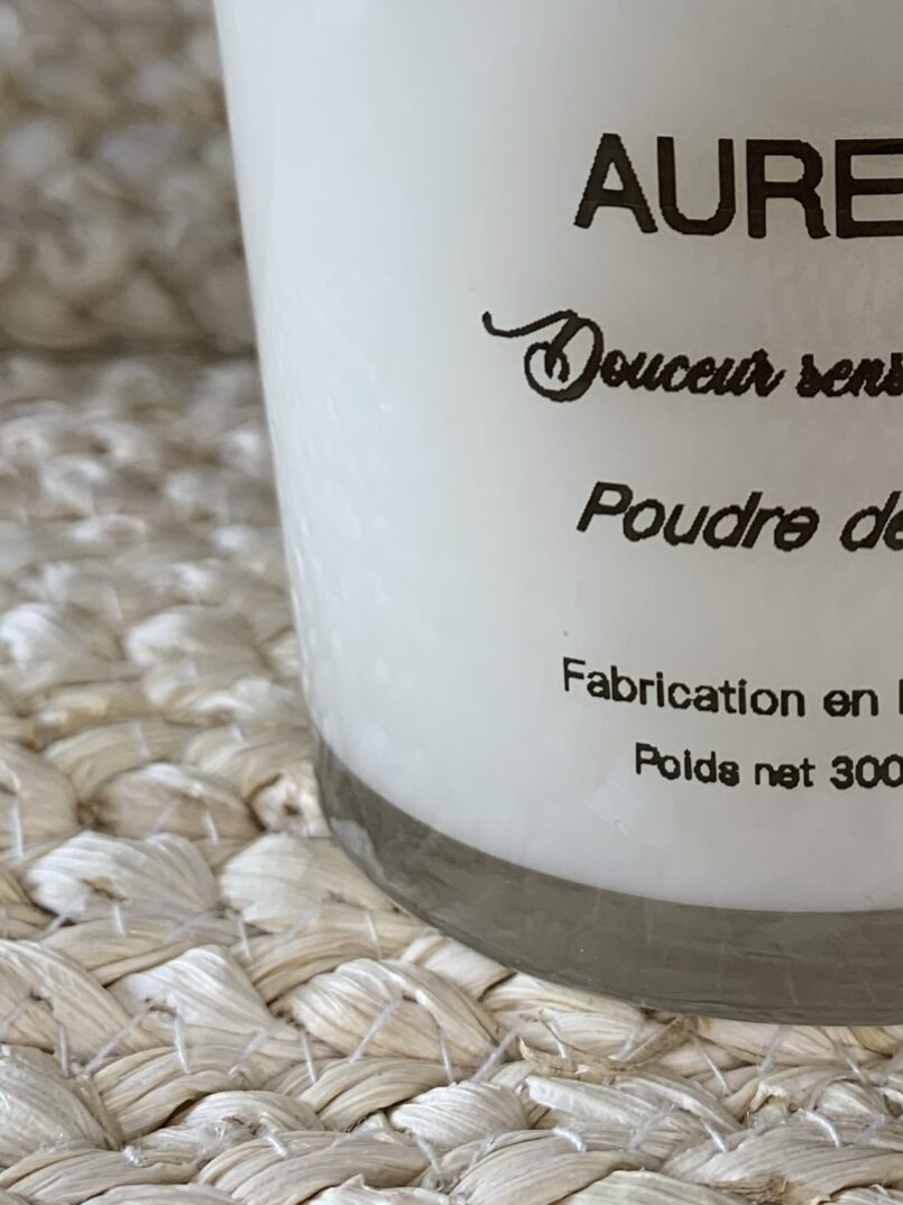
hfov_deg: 22.9
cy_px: 280
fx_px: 2157
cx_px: 844
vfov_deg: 30.6
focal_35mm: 62
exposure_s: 1/121
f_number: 1.8
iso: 50
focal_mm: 4.25
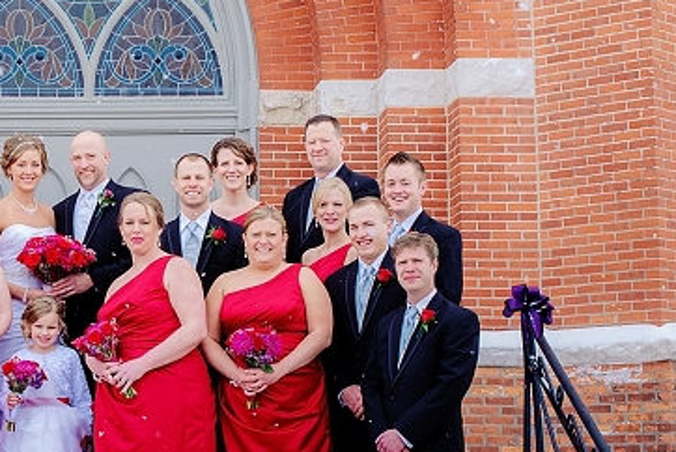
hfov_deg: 18.9
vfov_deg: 12.9
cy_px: 257
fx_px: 1992
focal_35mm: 106
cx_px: 54
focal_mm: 50
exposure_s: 1/250
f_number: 9
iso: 200
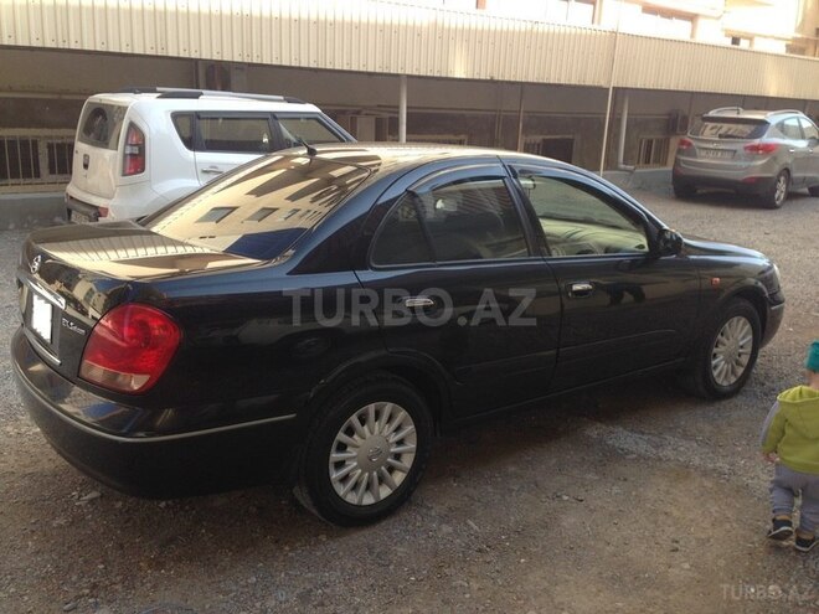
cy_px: 307
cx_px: 410
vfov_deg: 42.9
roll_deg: -1.5
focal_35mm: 33
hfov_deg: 55.4
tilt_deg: -13.1
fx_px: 781
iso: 50
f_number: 2.4
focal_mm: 4.12
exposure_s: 1/252
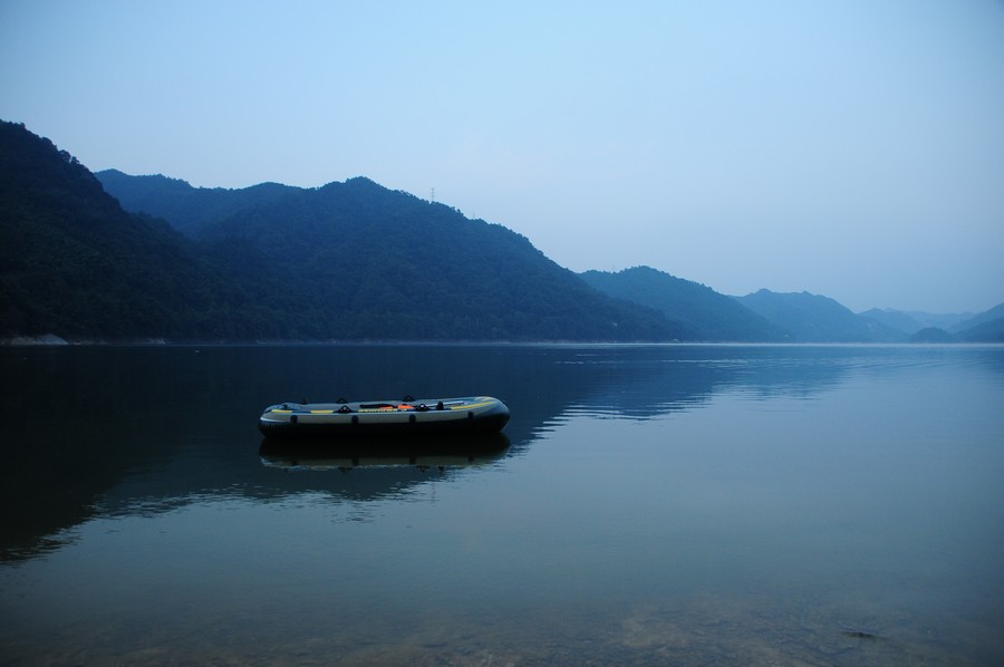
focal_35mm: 27
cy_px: 334
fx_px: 752
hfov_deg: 67.4
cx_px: 502
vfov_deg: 47.8
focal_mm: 18
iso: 400
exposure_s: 1/80
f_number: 4
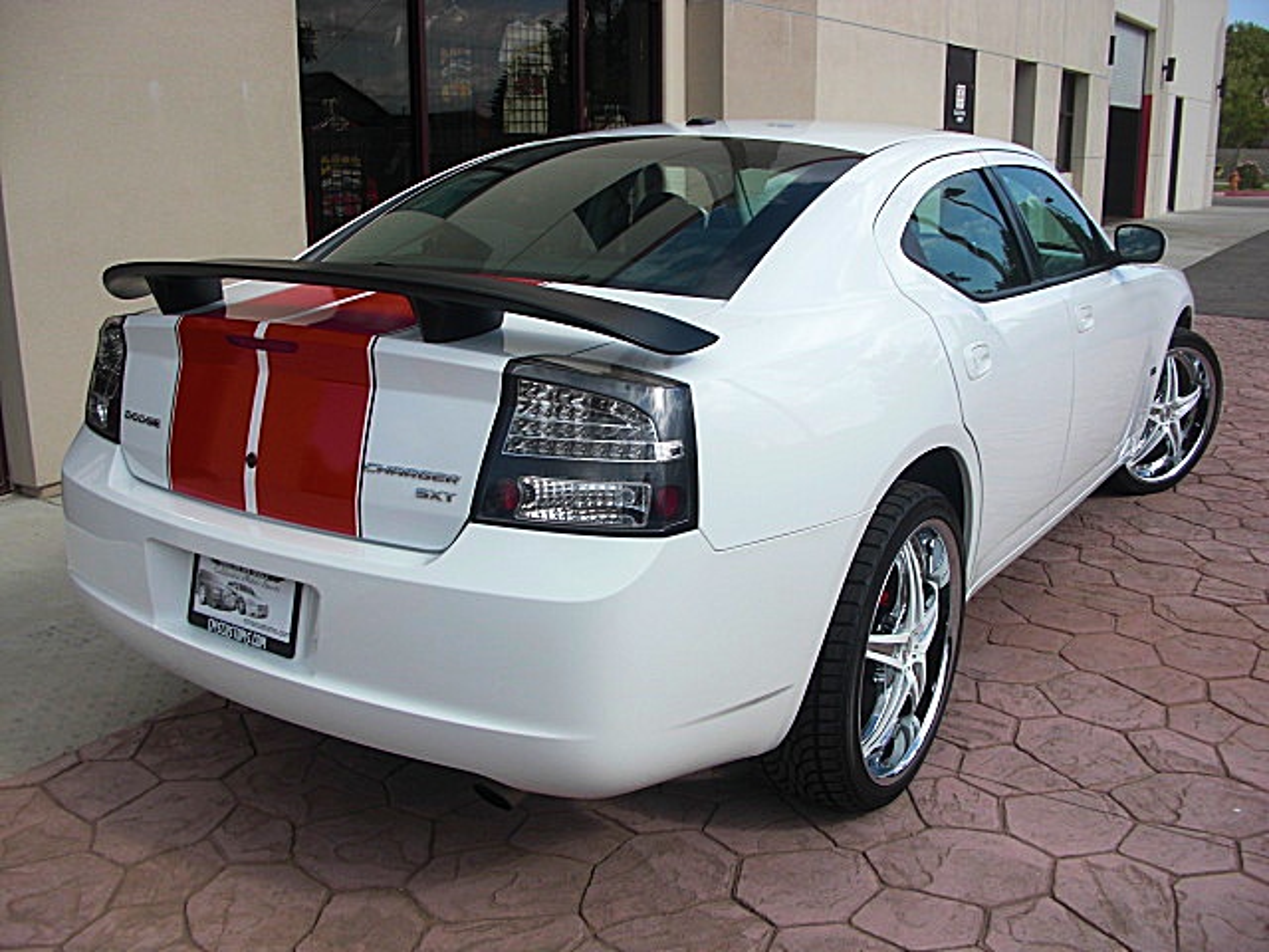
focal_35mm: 36
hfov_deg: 51.4
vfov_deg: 39.7
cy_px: 476
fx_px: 1320
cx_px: 634
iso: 50
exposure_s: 1/125
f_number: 7.9
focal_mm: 6.3
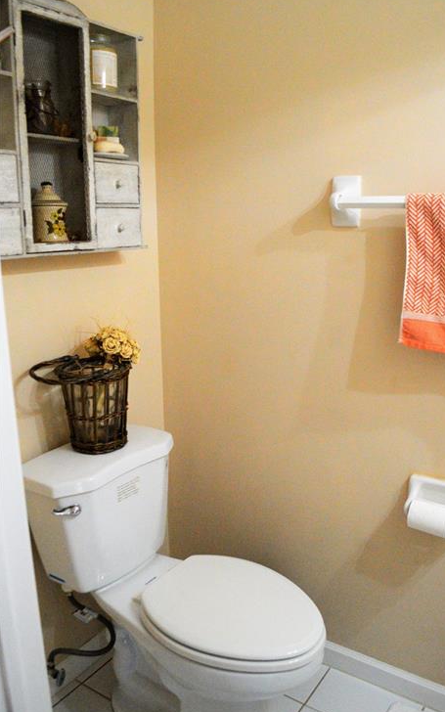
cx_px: 245
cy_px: 365
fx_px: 563
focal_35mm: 29
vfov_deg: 64.6
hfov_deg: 43.1
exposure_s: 1/320
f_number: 3.5
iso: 3200
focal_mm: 18
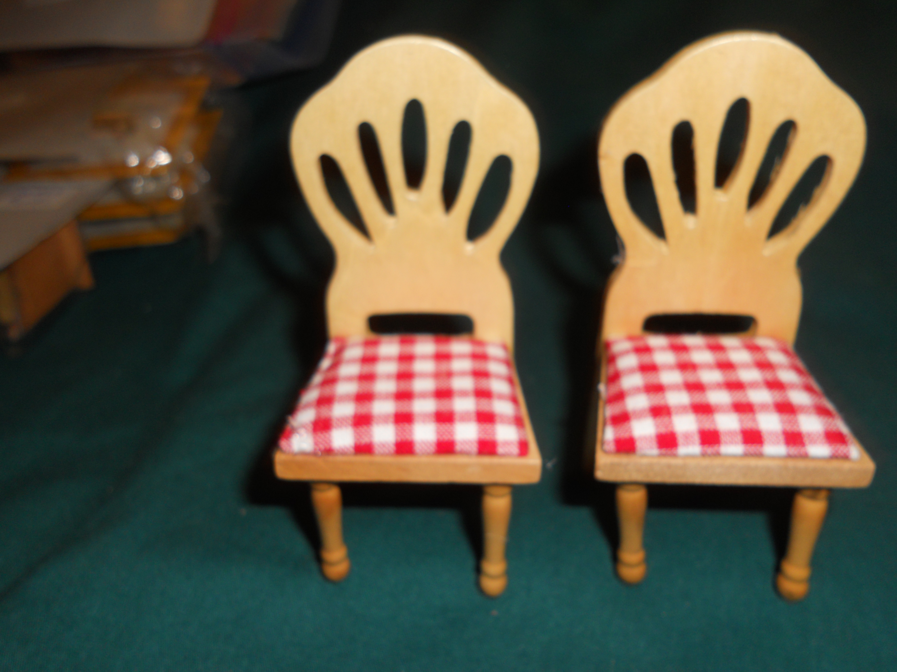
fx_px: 829
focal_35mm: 32
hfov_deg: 56.8
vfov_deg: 44.2
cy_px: 336
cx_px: 448
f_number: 8.8
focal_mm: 5.8
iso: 80
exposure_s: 1/25
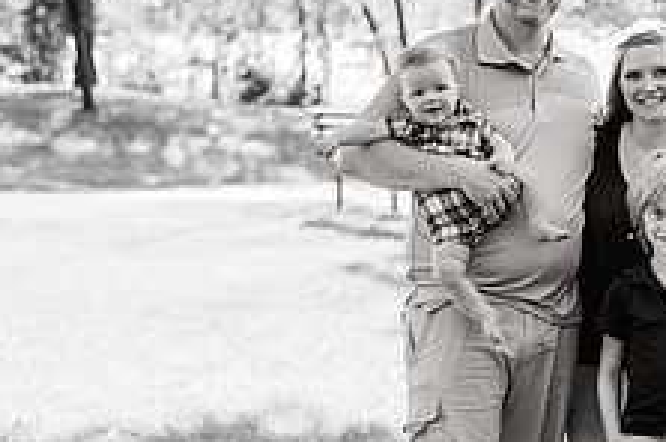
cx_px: 854
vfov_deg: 9.1
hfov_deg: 13.2
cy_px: 293
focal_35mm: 151
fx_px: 2789
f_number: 2.8
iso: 200
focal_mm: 58
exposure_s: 1/500
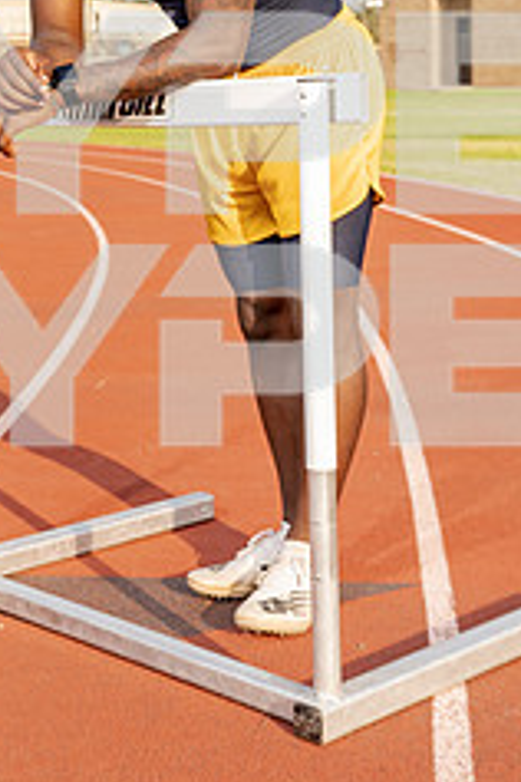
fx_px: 1606
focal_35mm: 74
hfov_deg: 18.3
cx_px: 129
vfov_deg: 26.6
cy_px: 115
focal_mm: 39
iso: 100
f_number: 5
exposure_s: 1/250
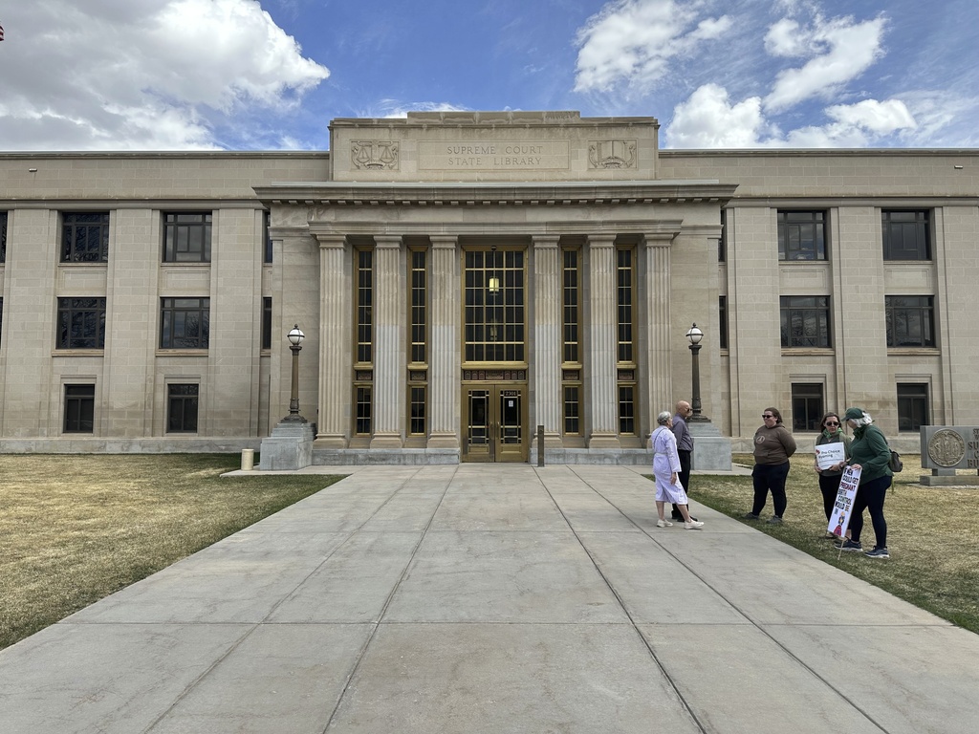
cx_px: 490
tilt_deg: +3.7
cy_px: 367
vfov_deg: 56.8
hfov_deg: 71.6
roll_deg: -0.8
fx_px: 679
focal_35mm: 24
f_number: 1.78
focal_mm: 6.86
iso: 80
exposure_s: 1/2809
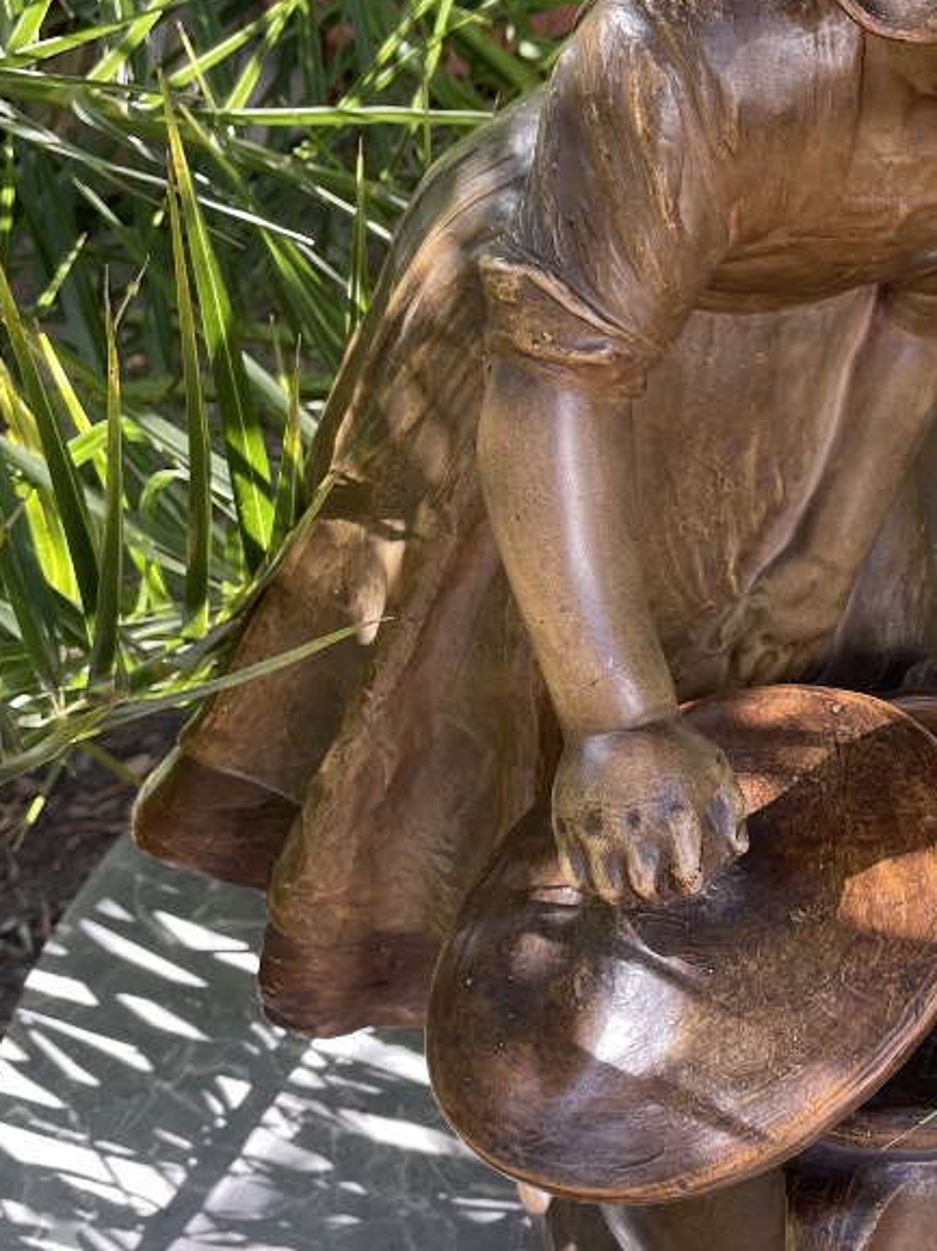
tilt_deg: -38.4
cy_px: 541
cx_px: 963
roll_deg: +1.2
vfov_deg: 35.5
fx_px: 1950
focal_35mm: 54
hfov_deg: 25.5
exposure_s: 1/127
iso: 32
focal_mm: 4.2
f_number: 1.6
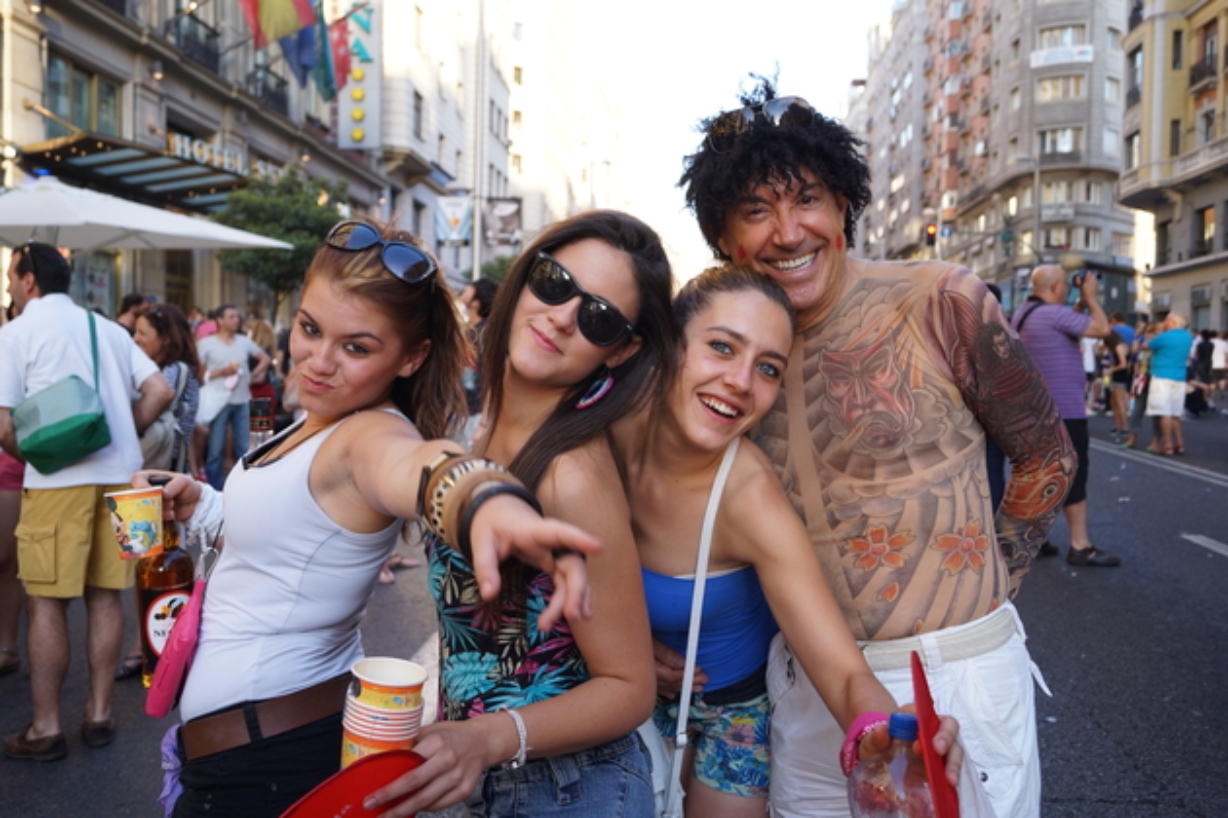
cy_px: 409
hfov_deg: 61.9
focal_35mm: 30
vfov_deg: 43.6
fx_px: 1023
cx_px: 614
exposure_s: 1/125
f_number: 4
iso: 200
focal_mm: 20
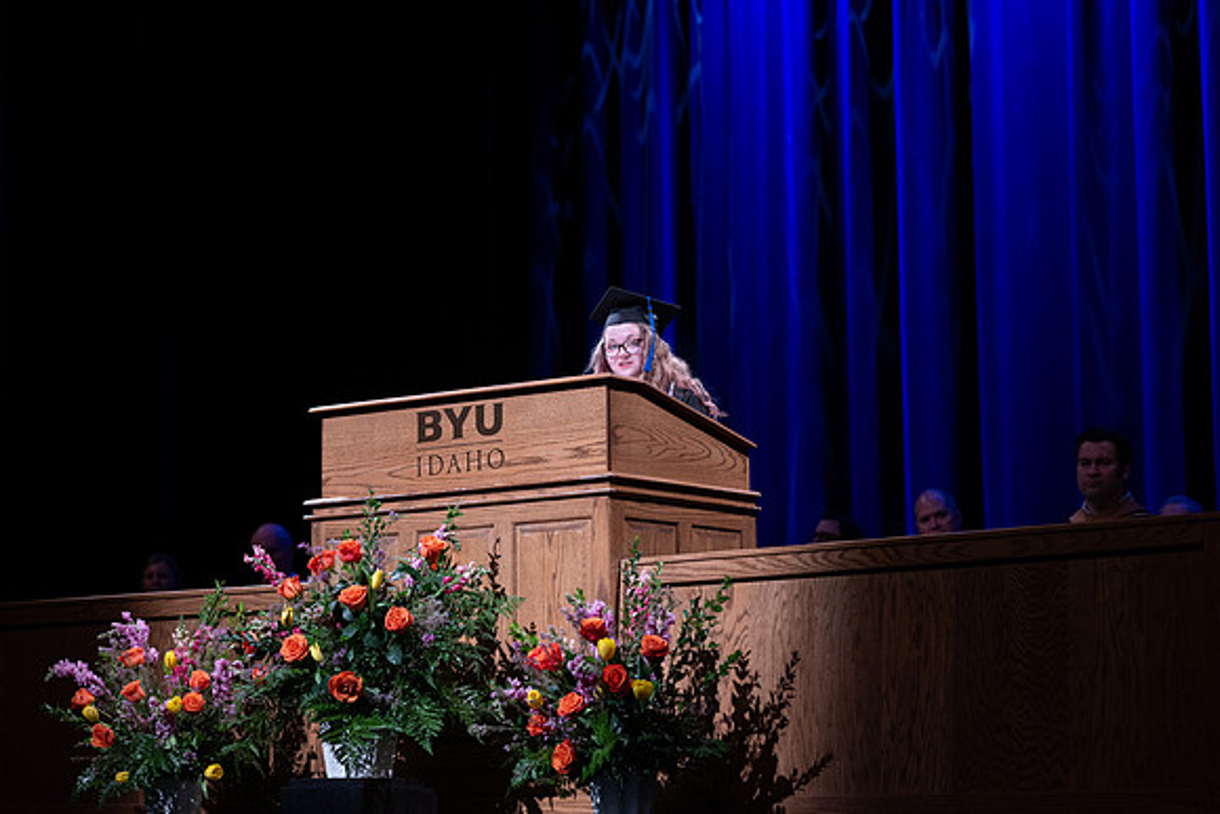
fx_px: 2881
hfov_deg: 23.9
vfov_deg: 16.1
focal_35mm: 85
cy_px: 407
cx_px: 610
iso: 500
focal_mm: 85
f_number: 2.8
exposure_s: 1/320
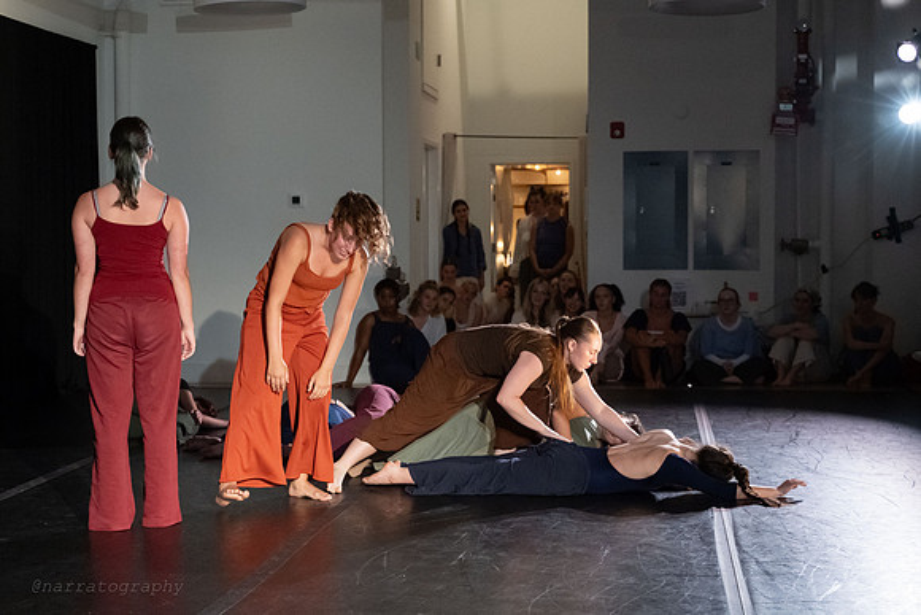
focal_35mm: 61
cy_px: 302
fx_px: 1573
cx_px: 480
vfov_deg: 22.1
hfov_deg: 32.6
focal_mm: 58
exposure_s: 1/320
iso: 6400
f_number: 4
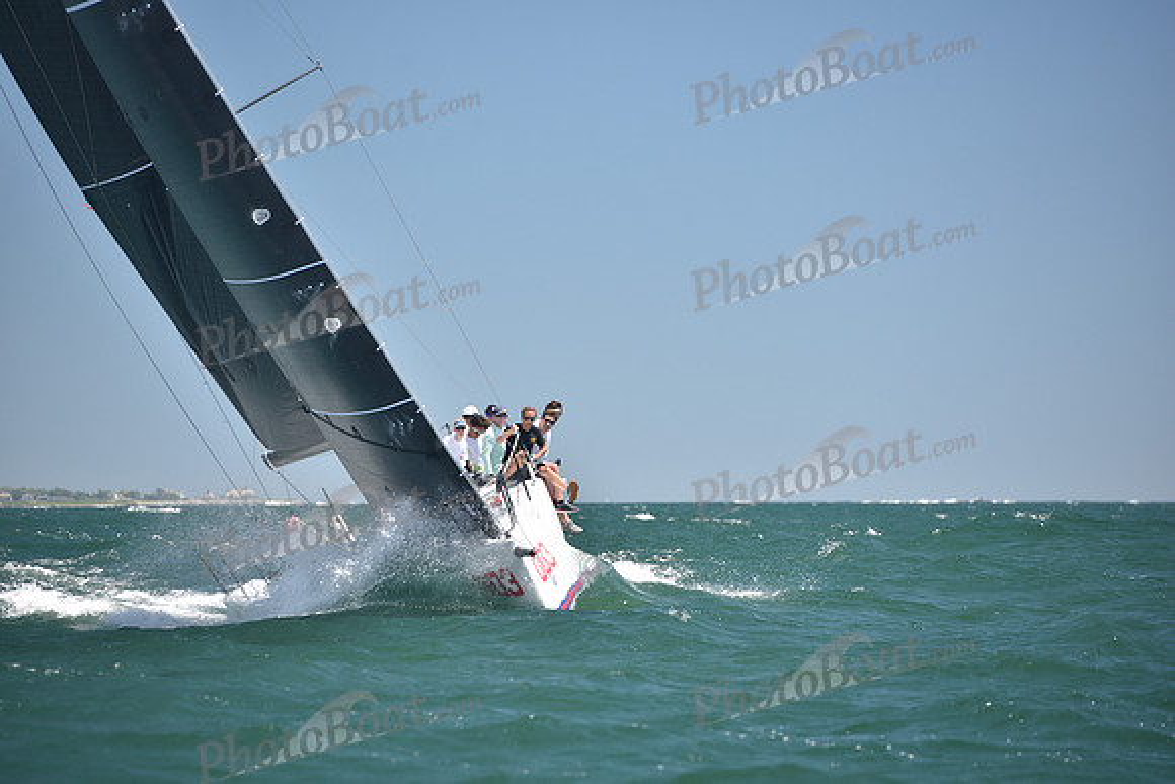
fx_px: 6529
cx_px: 588
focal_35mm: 200
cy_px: 392
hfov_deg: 10.3
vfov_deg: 6.9
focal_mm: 200
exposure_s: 1/800
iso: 320
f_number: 4.5
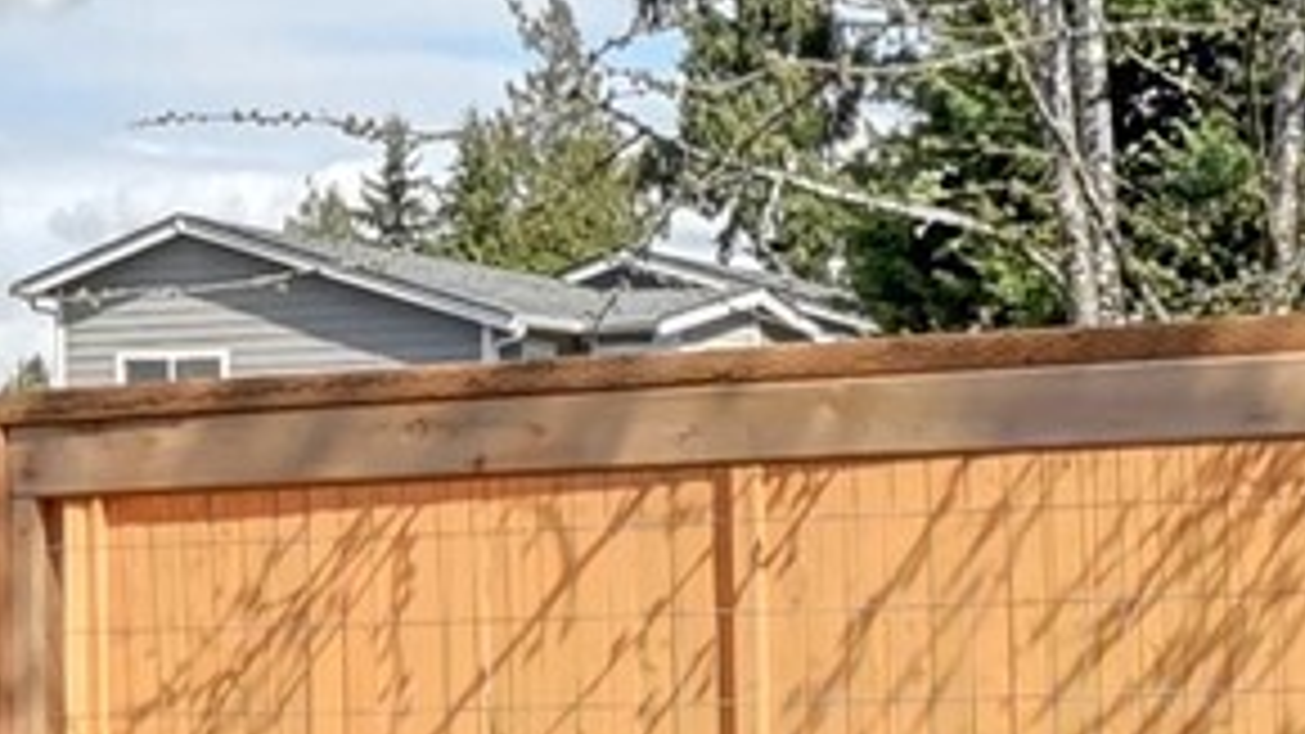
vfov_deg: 13.1
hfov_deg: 23.1
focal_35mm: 92
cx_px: 857
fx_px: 3183
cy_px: 628
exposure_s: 1/30
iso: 320
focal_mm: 10
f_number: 11
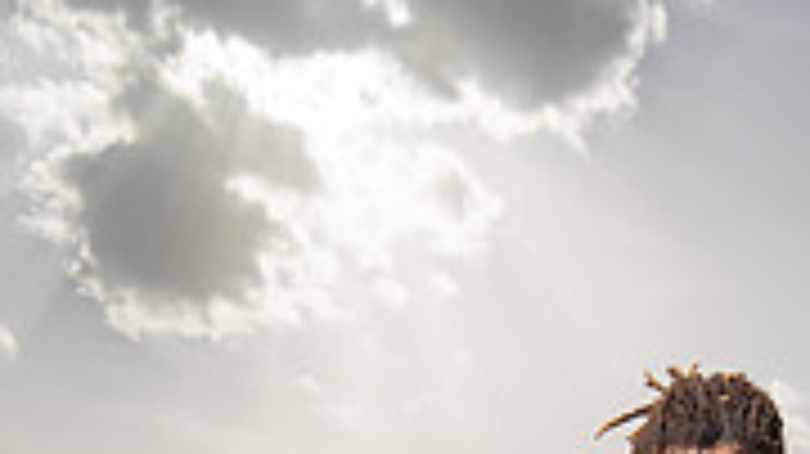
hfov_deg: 32.5
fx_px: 1352
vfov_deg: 14.5
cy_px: 1002
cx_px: 634
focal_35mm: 63
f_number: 4.5
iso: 100
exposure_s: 1/1250
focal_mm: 24
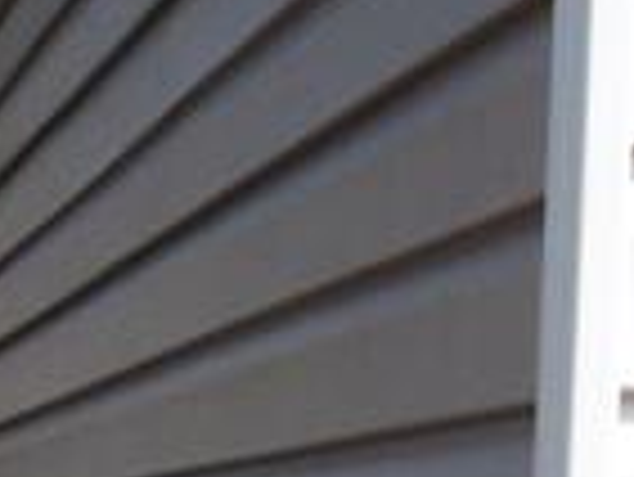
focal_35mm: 167
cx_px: -54
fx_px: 3061
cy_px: 981
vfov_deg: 8.4
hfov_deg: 11.7
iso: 50
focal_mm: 3.8
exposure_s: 1/160
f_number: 5.6
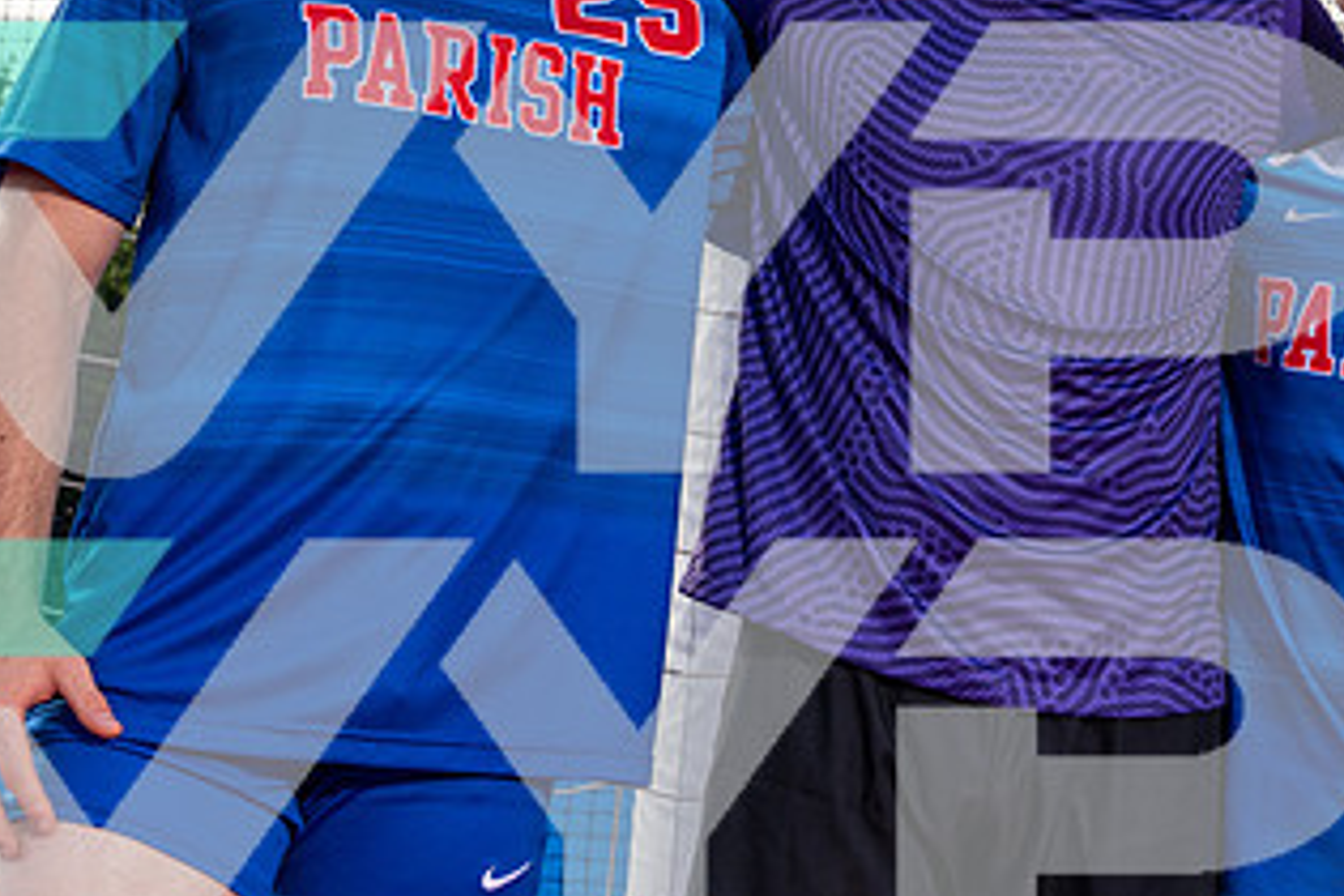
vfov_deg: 19.4
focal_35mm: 70
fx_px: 2613
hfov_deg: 28.8
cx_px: 828
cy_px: 250
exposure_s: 1/250
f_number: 10
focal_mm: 38
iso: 125
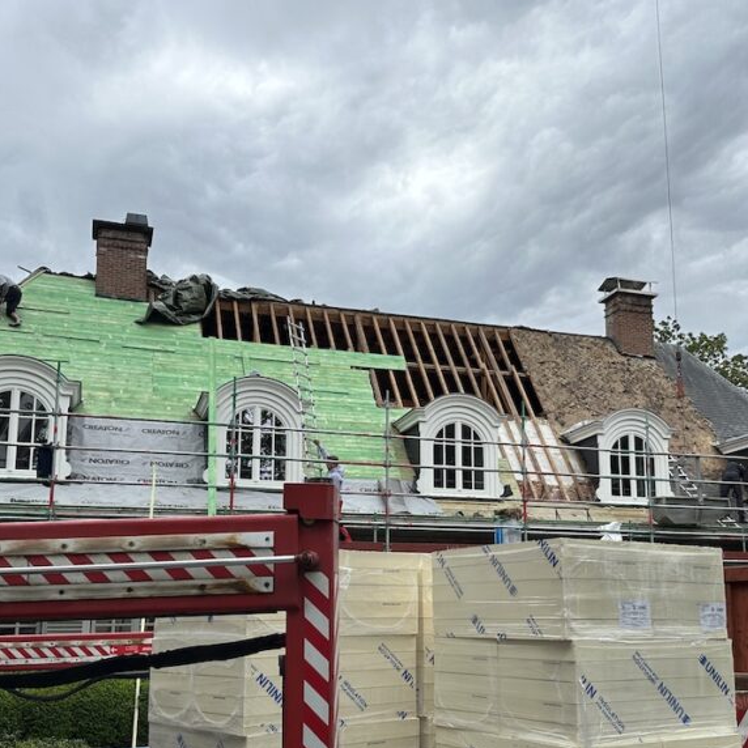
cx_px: 434
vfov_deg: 43.6
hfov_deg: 43.7
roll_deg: +0.6
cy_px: 460
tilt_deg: +8.9
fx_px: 929
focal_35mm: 38
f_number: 1.78
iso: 80
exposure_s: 1/2967
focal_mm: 6.86
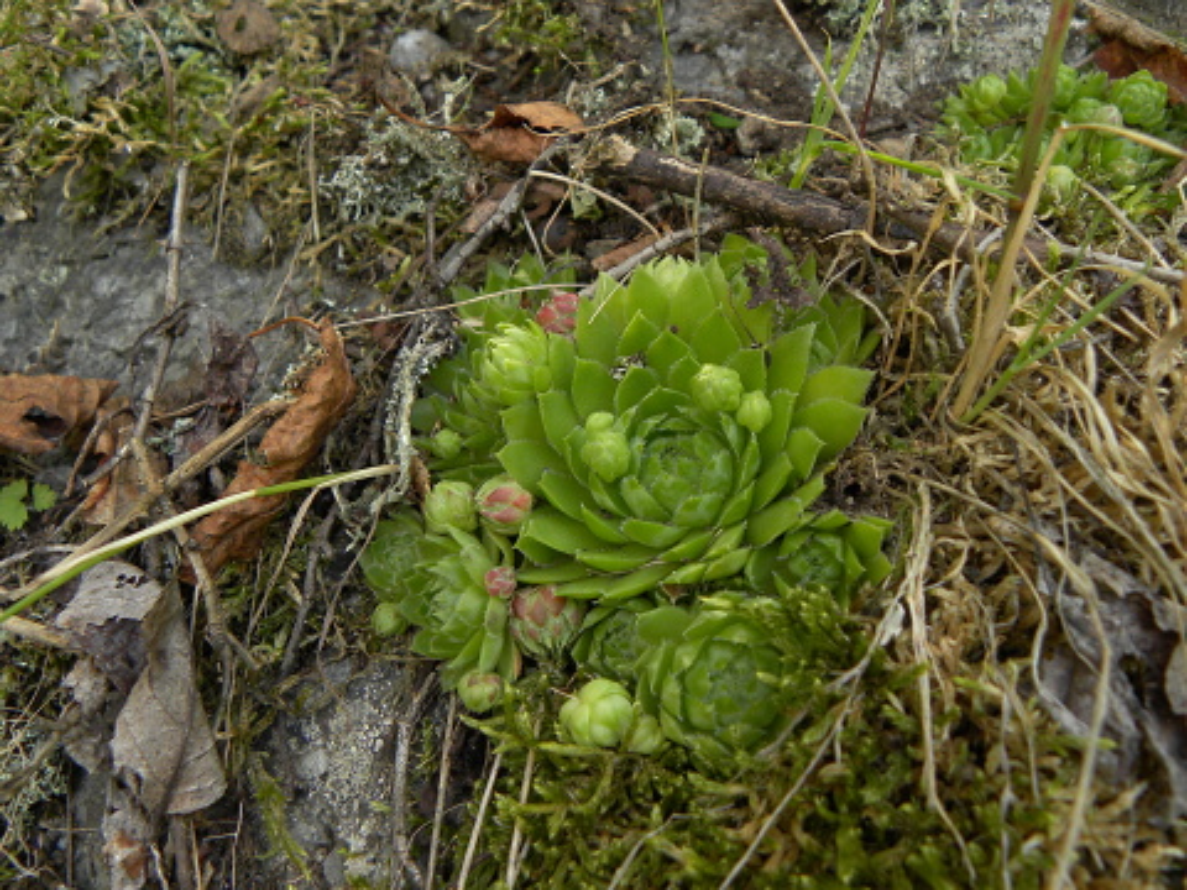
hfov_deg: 55.4
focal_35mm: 33
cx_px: 594
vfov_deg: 42.9
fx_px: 1132
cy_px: 445
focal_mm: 5.9
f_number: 2.8
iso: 64
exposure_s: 1/60
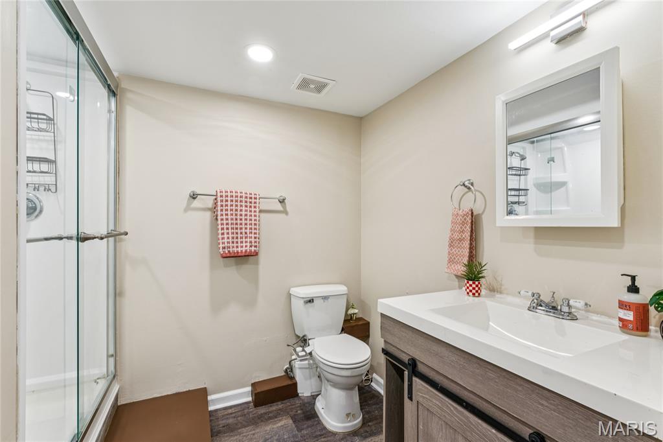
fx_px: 298
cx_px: 332
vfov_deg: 73.0
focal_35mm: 16
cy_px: 221
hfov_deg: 96.0
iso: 320
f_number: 13
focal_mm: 16.2
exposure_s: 1/6
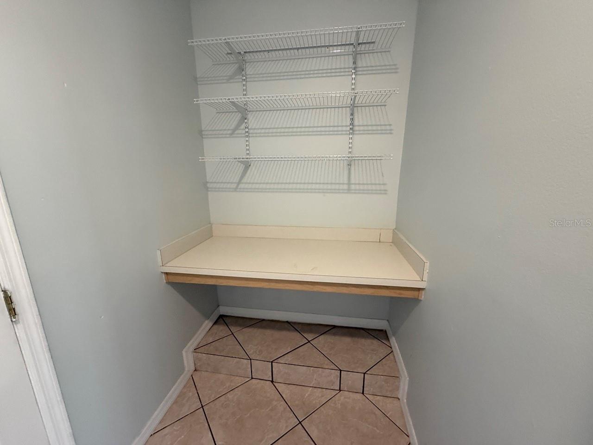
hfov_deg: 102.1
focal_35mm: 14
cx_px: 296
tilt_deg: -10.5
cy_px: 222
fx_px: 240
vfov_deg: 85.7
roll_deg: +1.7
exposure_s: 1/60
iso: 400
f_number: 2.2
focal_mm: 2.22
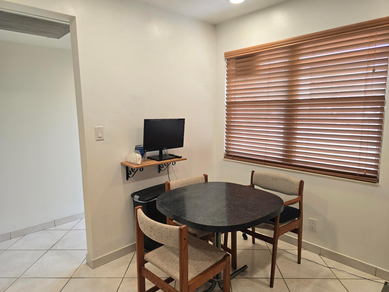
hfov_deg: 73.9
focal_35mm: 23
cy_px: 146
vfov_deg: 58.9
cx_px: 194
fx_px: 258
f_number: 1.7
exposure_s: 1/60
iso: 64
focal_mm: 6.3
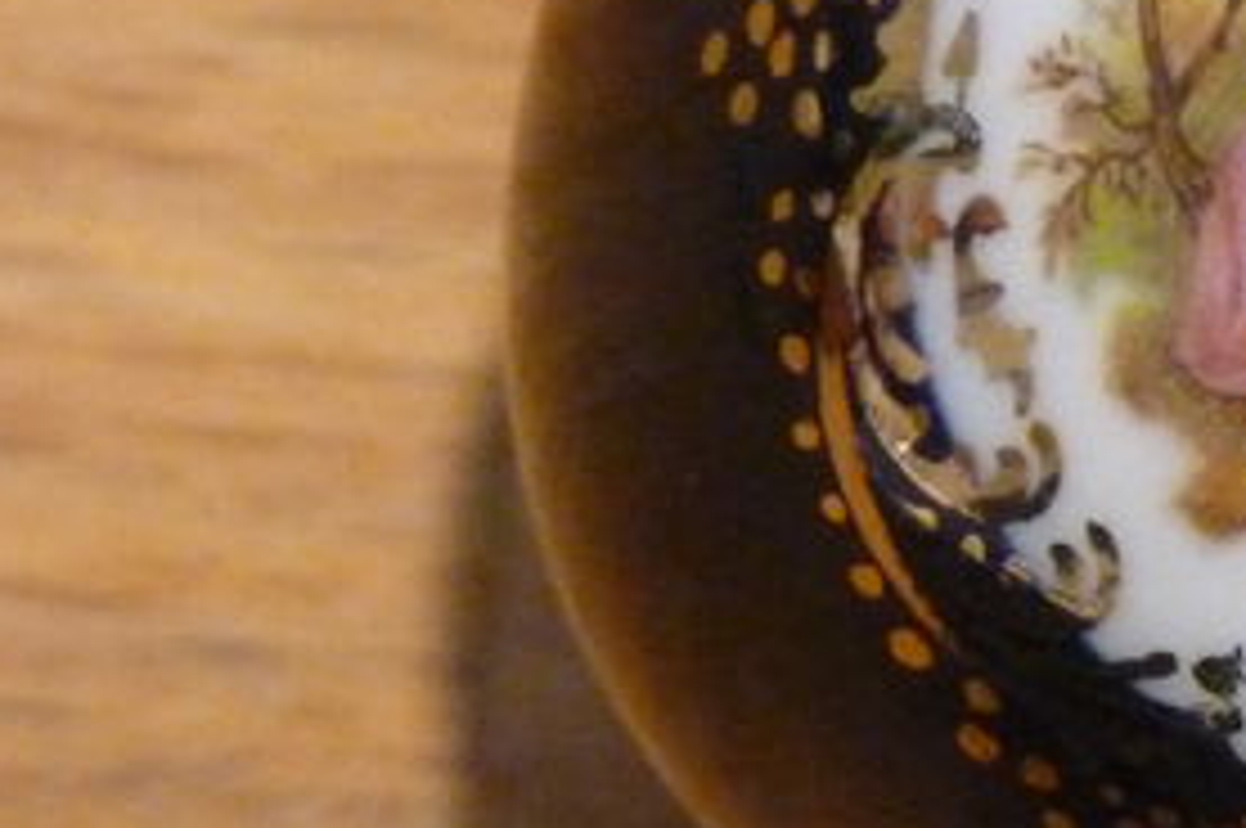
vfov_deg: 3.2
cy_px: 180
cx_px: 1763
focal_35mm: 425
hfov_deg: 4.8
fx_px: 14692
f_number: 3.6
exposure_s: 1/10
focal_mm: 20.1
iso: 800
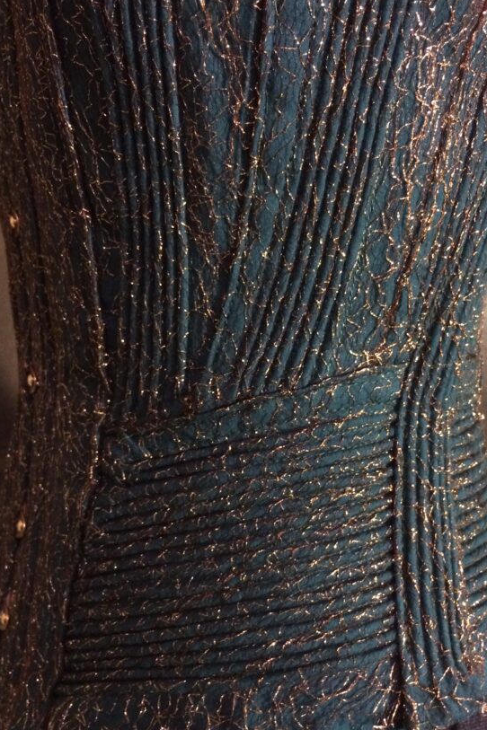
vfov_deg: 50.7
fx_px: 771
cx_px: 271
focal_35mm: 38
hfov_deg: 35.0
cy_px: 385
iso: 400
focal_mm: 4.15
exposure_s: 1/17
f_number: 2.2
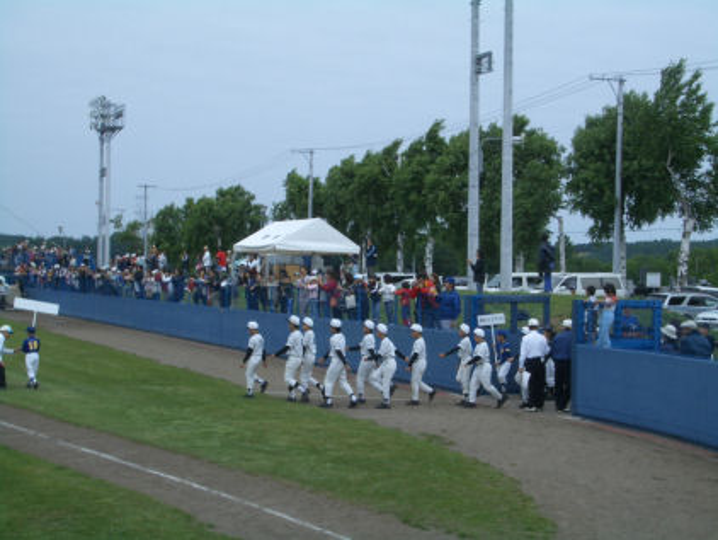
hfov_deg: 31.2
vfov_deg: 23.7
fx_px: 1287
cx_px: 359
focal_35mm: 62
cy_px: 270
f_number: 5.6
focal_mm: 10.2
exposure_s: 1/500
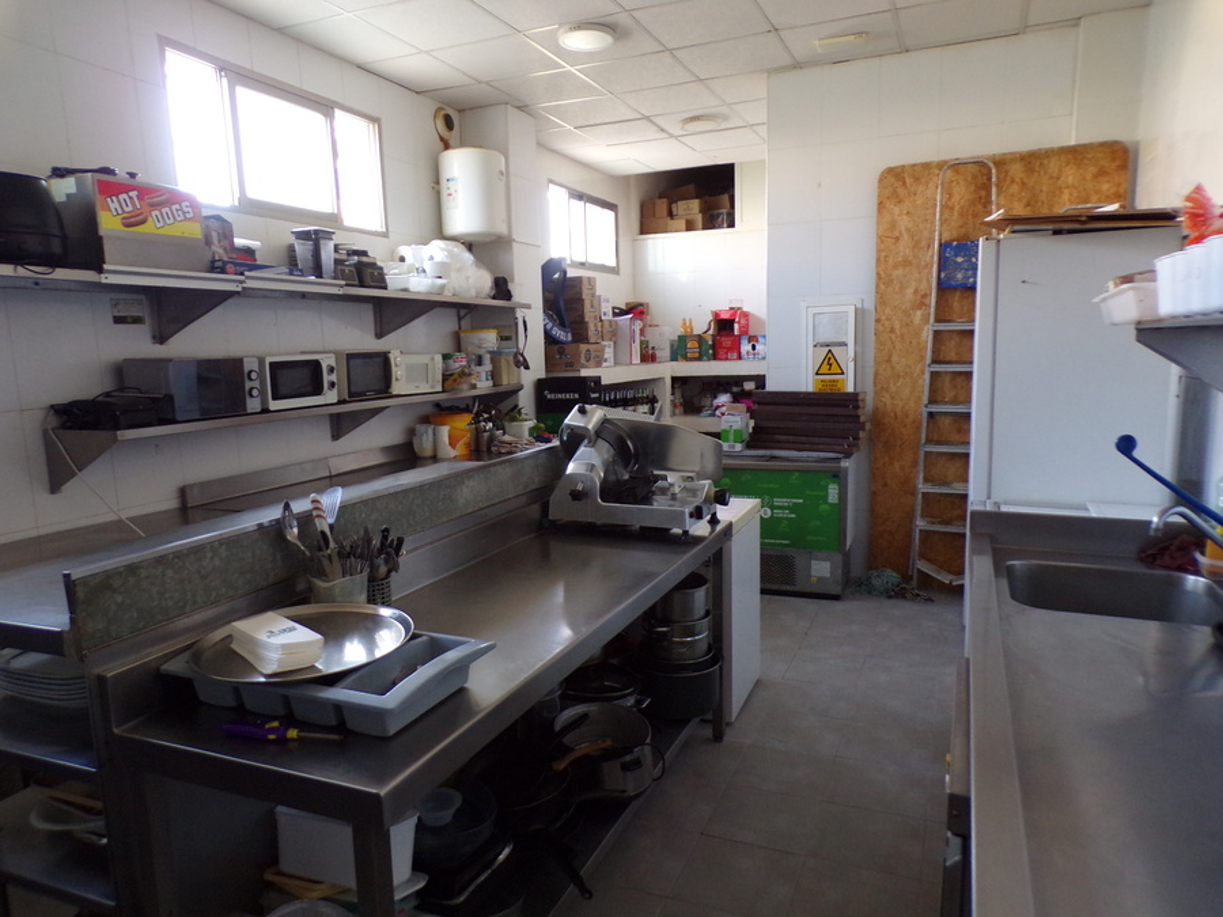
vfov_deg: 56.8
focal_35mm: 24
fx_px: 848
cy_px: 458
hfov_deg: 71.6
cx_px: 612
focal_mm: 4.3
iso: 200
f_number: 3
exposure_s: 1/20
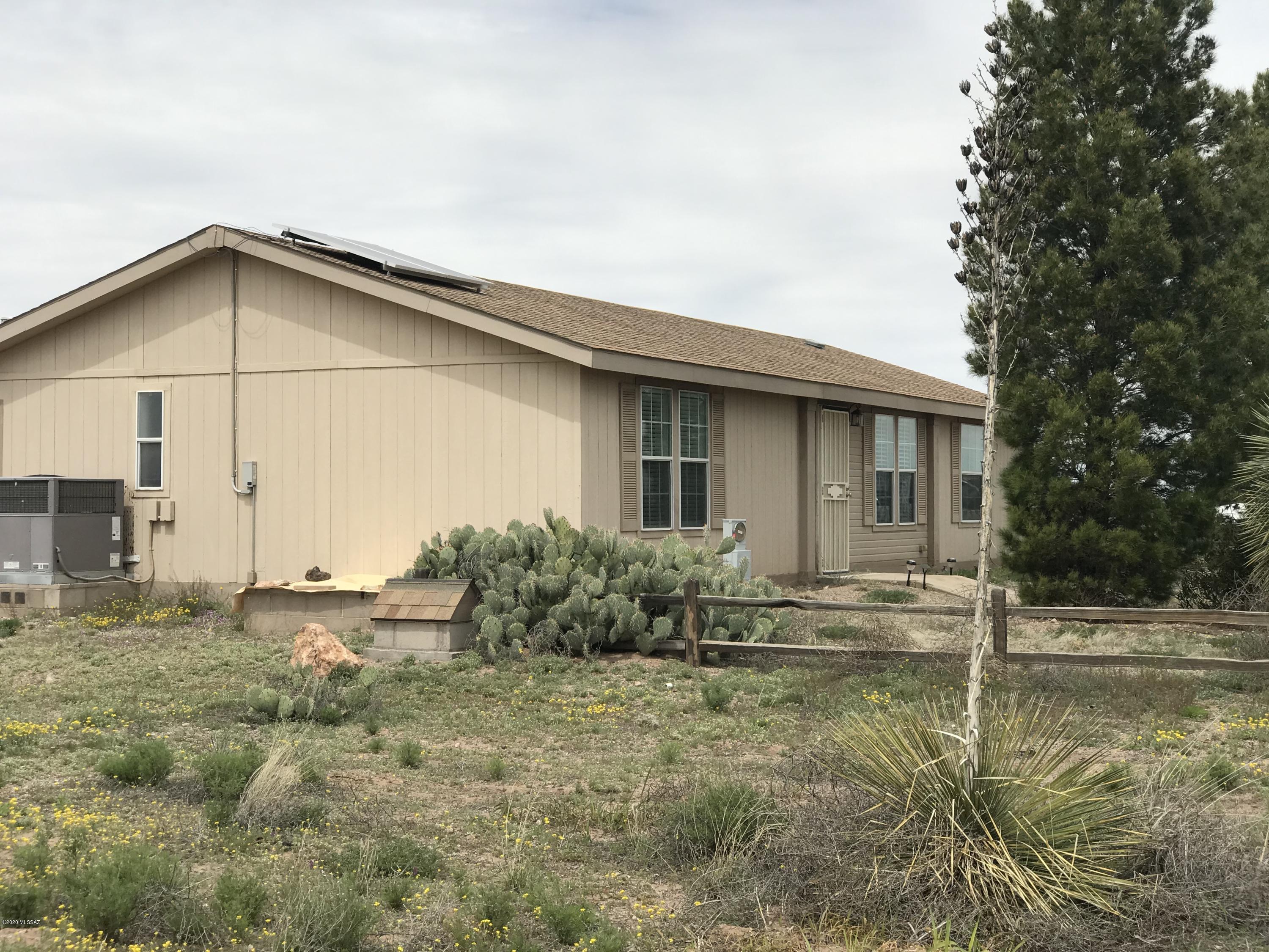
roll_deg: -0.9
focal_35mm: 57
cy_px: 476
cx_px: 634
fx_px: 2090
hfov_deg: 33.8
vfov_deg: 25.7
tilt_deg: +1.0
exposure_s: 1/1212
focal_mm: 6.6
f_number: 2.8
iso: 20
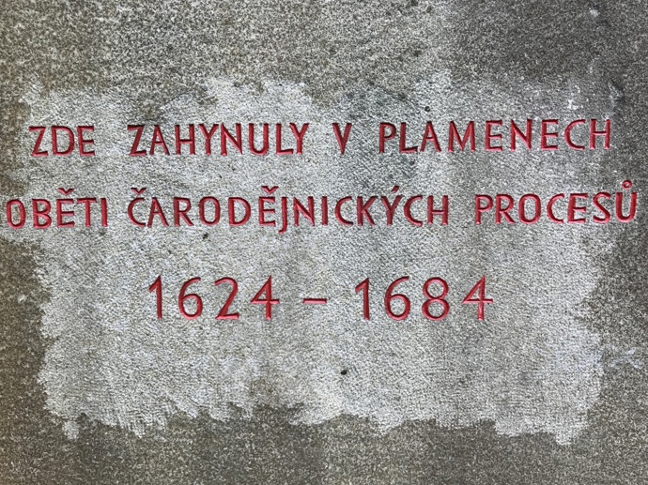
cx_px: 324
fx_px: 524
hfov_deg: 63.5
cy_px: 242
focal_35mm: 28
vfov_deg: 49.7
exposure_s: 1/303
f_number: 1.8
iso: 20
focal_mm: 3.99
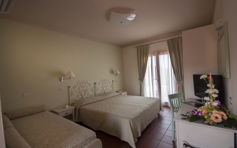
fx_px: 103
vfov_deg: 71.2
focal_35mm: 16
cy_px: 73
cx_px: 121
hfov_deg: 97.8
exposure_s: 1/50
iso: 200
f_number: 4
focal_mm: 10
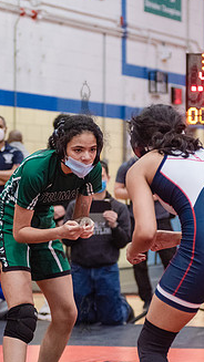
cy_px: 206
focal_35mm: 160
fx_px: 1538
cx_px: 84
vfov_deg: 13.4
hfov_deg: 7.6
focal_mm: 80
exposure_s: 1/400
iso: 4000
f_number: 3.5
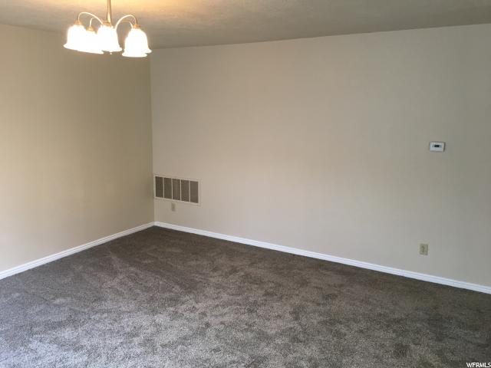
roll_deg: -0.7
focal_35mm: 29
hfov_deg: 61.7
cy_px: 184
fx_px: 411
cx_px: 246
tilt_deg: -10.5
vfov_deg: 48.2
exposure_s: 1/30
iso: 100
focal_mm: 4.15
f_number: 2.2
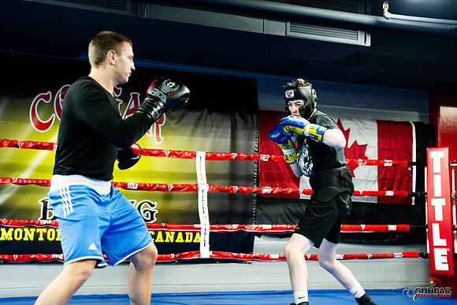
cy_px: 152
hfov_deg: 39.6
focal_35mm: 50
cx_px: 228
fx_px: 635
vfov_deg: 27.0
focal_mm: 50
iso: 3200
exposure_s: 1/400
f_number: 2.5
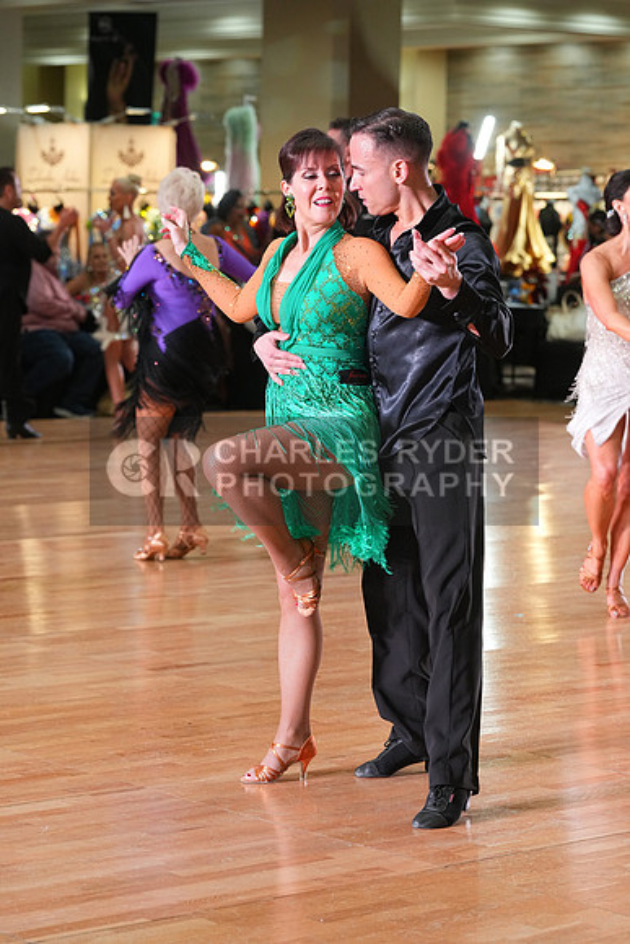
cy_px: 472
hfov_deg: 13.4
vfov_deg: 20.0
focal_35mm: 102
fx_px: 2676
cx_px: 315
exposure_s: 1/200
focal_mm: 102
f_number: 5
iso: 2500
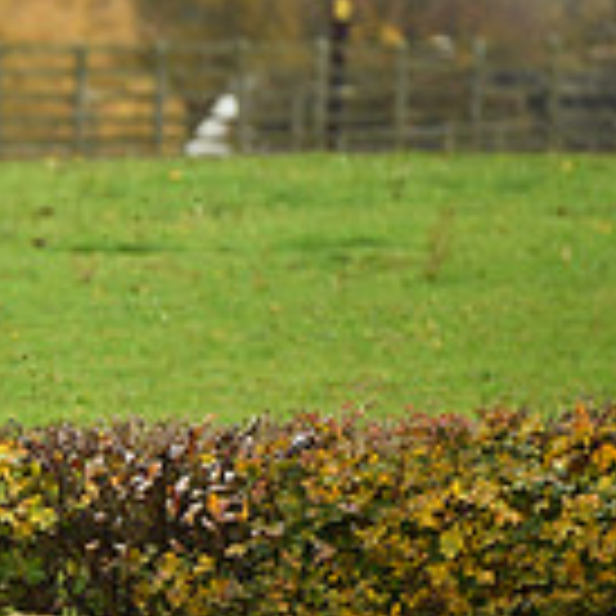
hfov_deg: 2.4
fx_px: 14496
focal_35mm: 720
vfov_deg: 2.4
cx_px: -620
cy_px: 346
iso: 1000
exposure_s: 1/1000
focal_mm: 200
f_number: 5
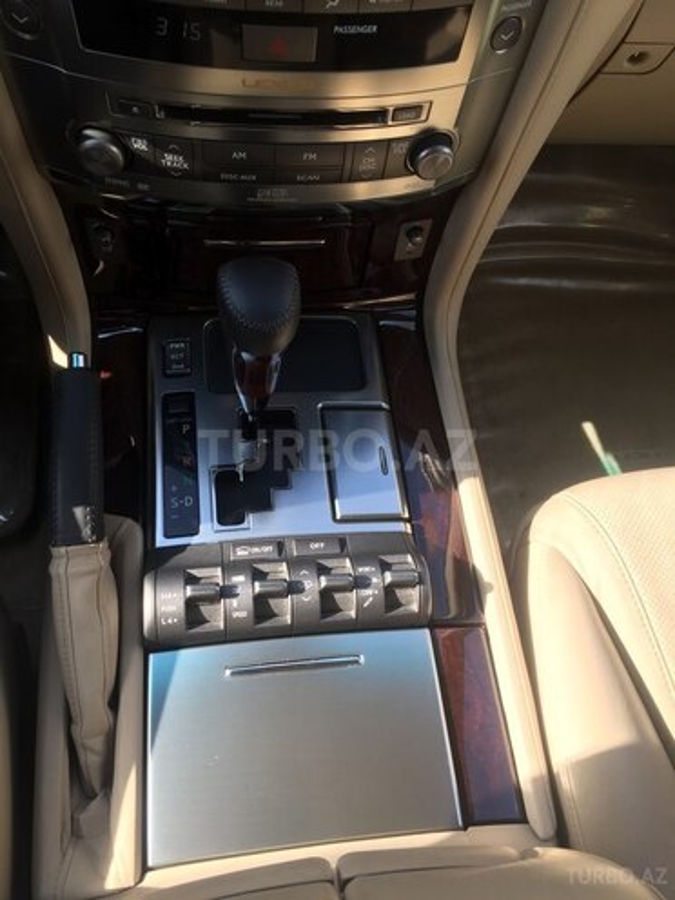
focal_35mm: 29
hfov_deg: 48.2
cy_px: 450
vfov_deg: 61.7
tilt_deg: -63.1
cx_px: 338
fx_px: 754
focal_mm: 4.15
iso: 32
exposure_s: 1/207
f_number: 2.2
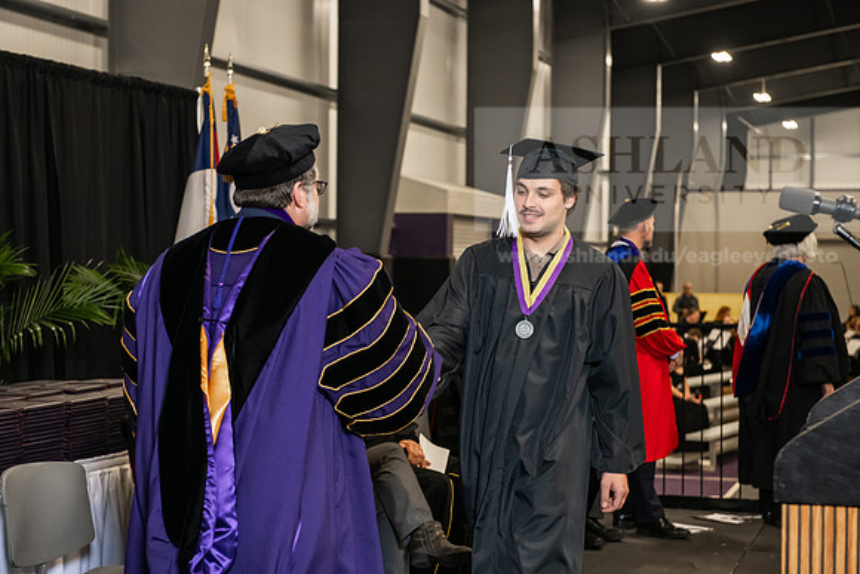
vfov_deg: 19.5
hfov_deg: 28.8
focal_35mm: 70
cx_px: 430
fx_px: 1673
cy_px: 287
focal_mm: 70
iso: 2500
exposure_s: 1/200
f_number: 5
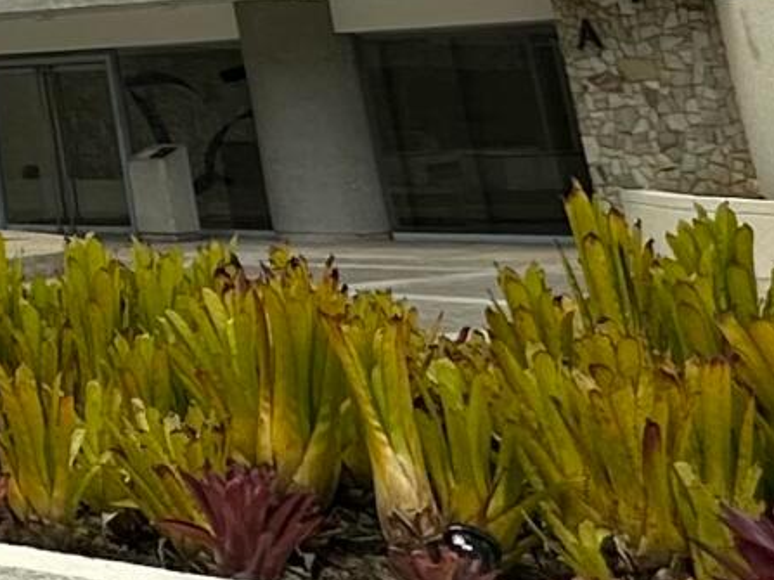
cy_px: -592
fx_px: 2101
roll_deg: +1.0
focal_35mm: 94
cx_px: -746
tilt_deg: +19.6
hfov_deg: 16.3
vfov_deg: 13.4
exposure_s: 1/1715
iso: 50
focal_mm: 2.22
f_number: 2.2
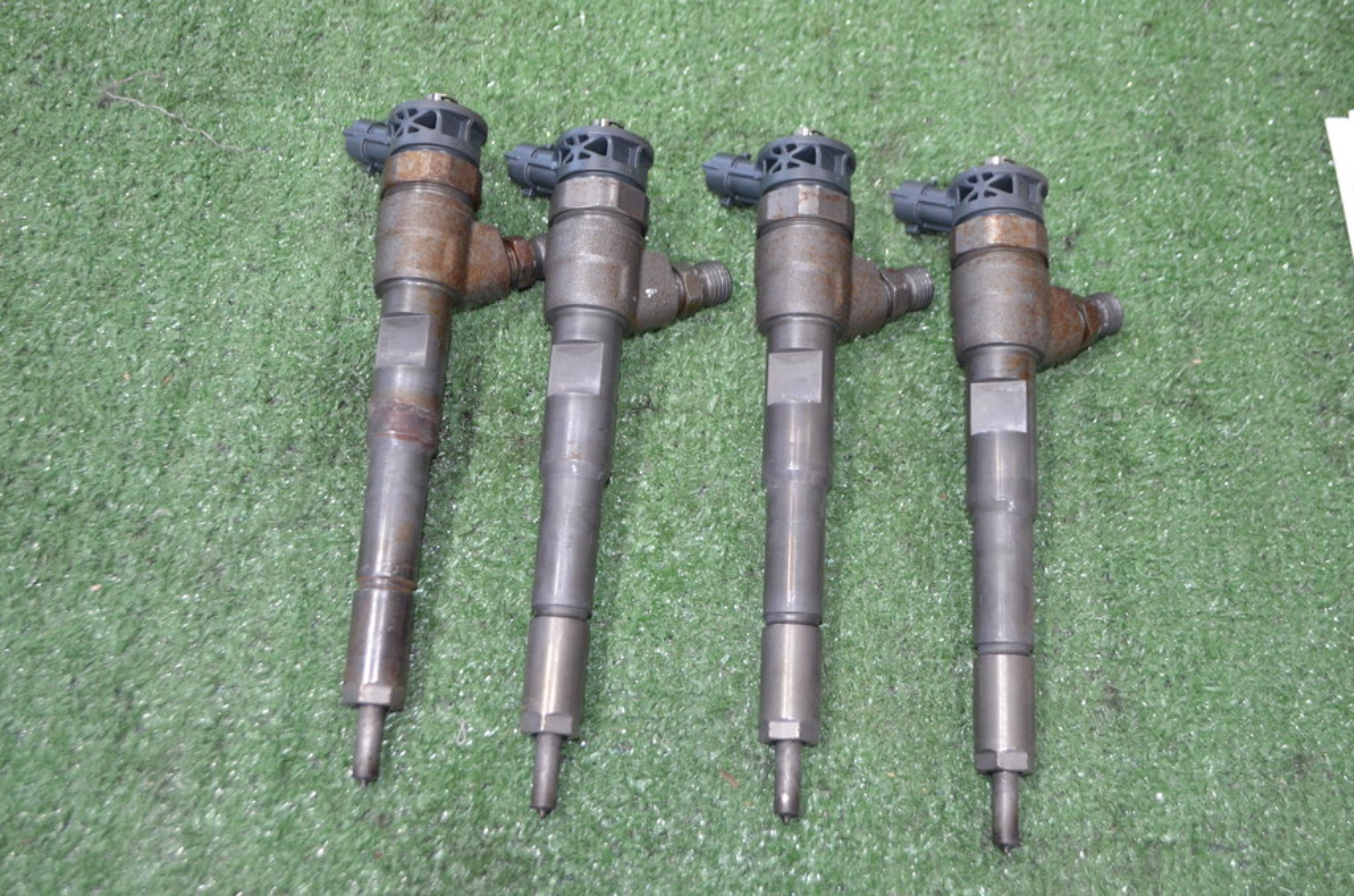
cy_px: 448
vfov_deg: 29.7
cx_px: 677
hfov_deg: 43.7
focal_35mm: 45
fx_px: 1689
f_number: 4.5
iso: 1800
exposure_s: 1/60
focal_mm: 30
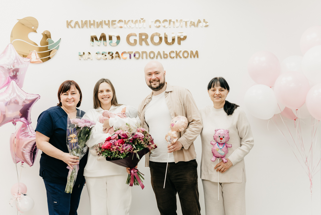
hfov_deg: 38.5
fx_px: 460
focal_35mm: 51
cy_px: 110
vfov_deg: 26.4
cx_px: 166
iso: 250
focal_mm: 50
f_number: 4
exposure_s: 1/160
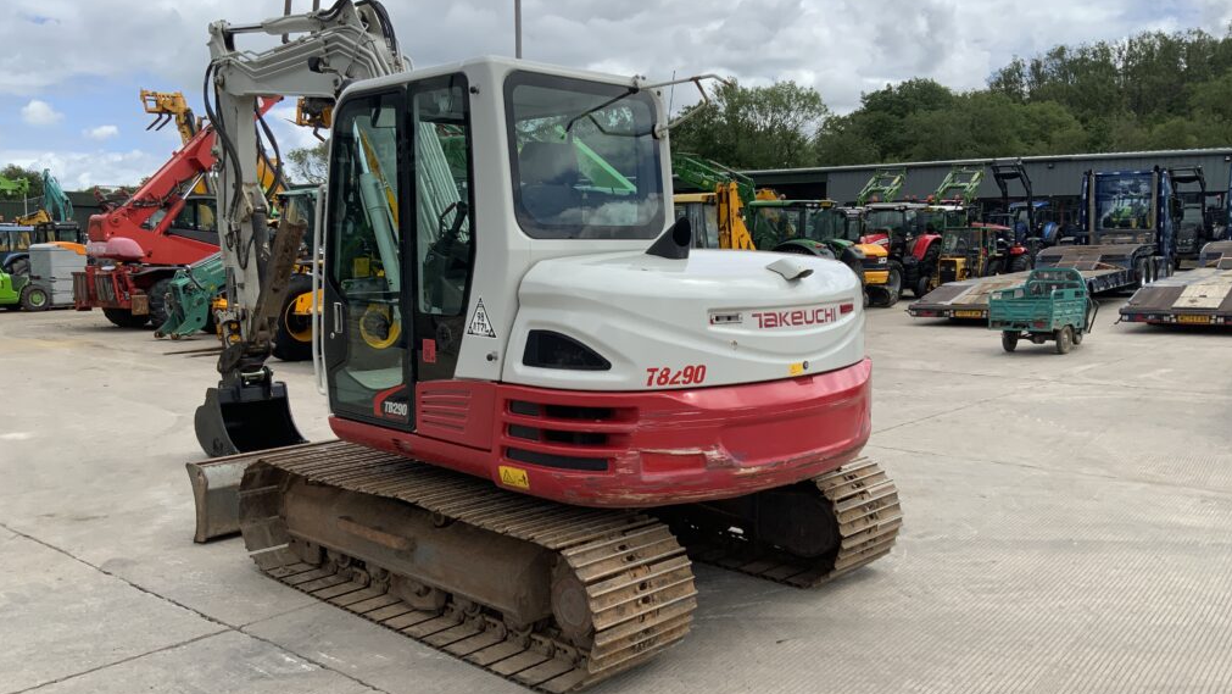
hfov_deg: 61.0
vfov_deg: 36.7
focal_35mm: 32
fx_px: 1046
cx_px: 620
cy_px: 359
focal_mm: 3
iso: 20
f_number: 1.8
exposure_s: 1/2058
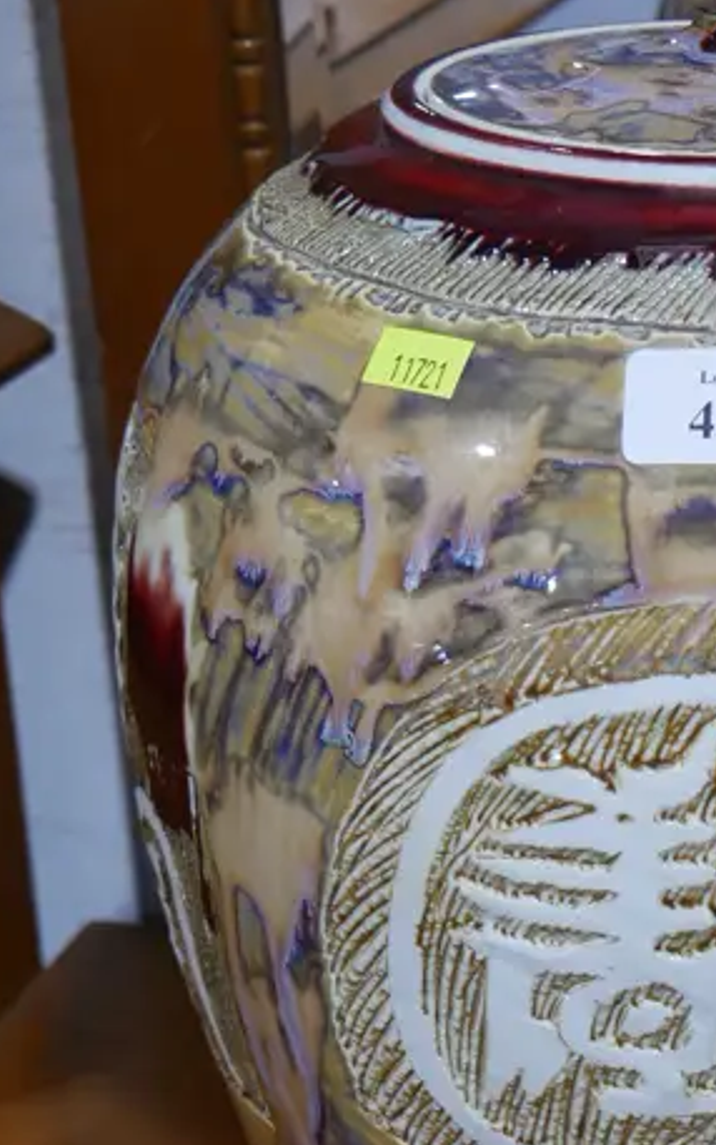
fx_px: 2963
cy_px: 930
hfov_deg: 13.4
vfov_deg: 21.6
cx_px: 854
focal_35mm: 95
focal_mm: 20
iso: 500
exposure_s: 1/60
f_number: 4.4
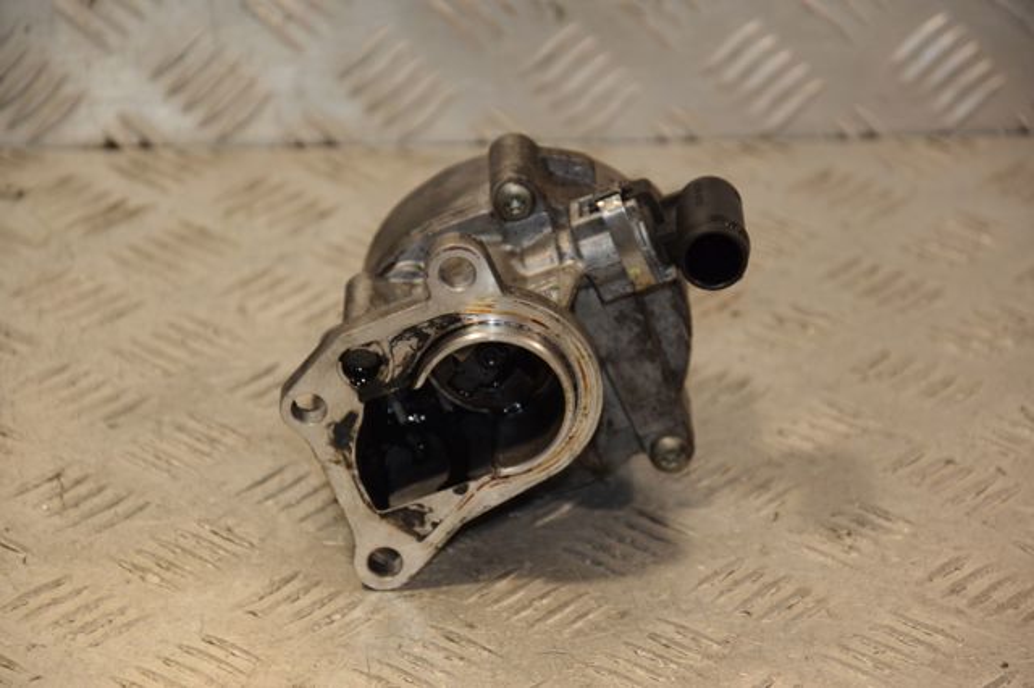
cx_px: 517
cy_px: 344
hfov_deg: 13.0
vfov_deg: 8.7
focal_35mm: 158
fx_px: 4521
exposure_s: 1/160
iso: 800
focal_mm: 105
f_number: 5.6
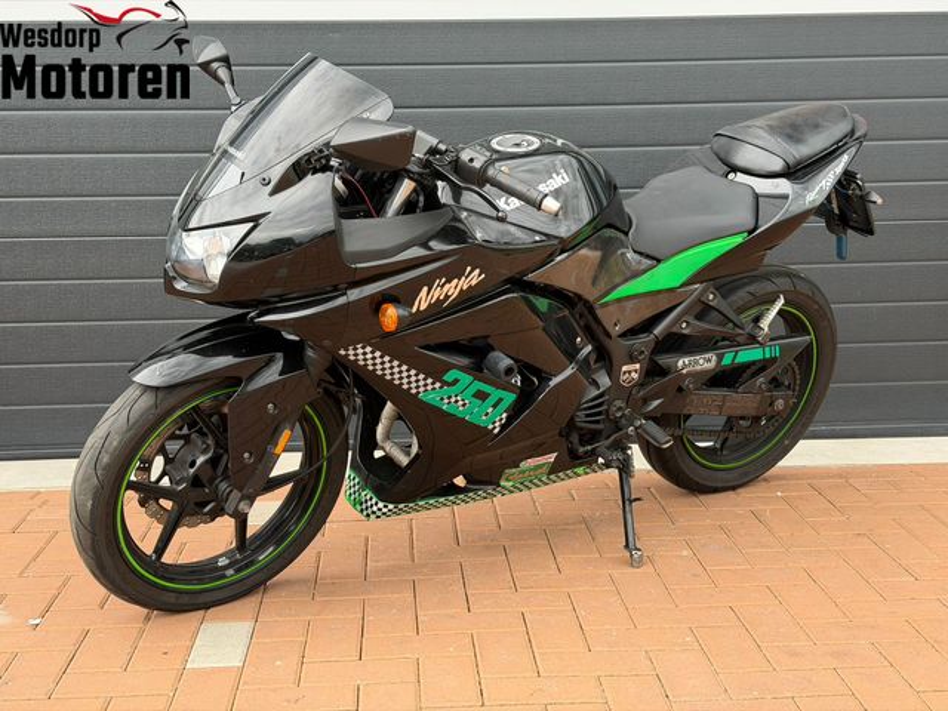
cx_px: 474
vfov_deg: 30.3
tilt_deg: -8.2
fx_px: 1315
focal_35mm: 48
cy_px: 356
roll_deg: +1.0
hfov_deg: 39.7
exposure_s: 1/315
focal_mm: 6.76
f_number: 1.78
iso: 80
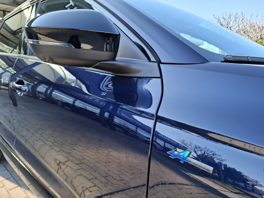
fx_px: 175
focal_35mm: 23
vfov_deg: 58.9
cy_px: 99
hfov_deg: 73.9
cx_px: 132
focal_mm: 5.54
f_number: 1.8
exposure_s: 1/218
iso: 50
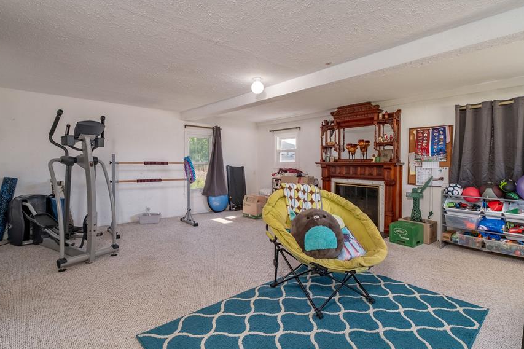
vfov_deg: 67.3
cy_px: 165
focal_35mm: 18
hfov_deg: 90.0
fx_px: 262
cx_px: 266
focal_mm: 10
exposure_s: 1/125
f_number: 6.4
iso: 640
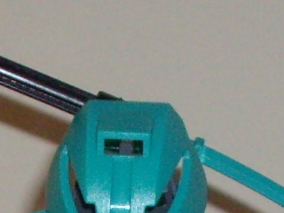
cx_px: 123
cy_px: 494
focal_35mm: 316
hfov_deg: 6.3
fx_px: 2592
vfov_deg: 4.6
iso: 200
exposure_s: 1/50
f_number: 3
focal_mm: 7.6
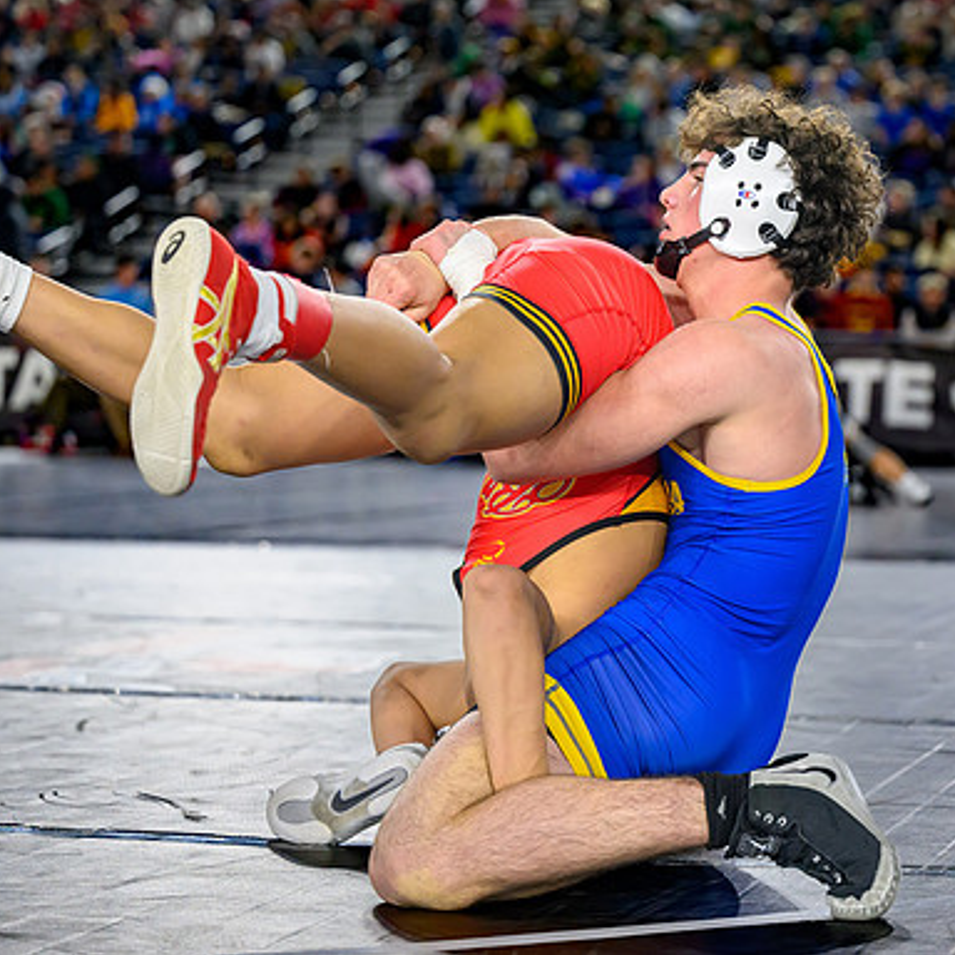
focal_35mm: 103
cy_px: 452
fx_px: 3215
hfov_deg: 16.8
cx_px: 704
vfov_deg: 16.9
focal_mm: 70
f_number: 2.8
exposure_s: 1/1000
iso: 2000
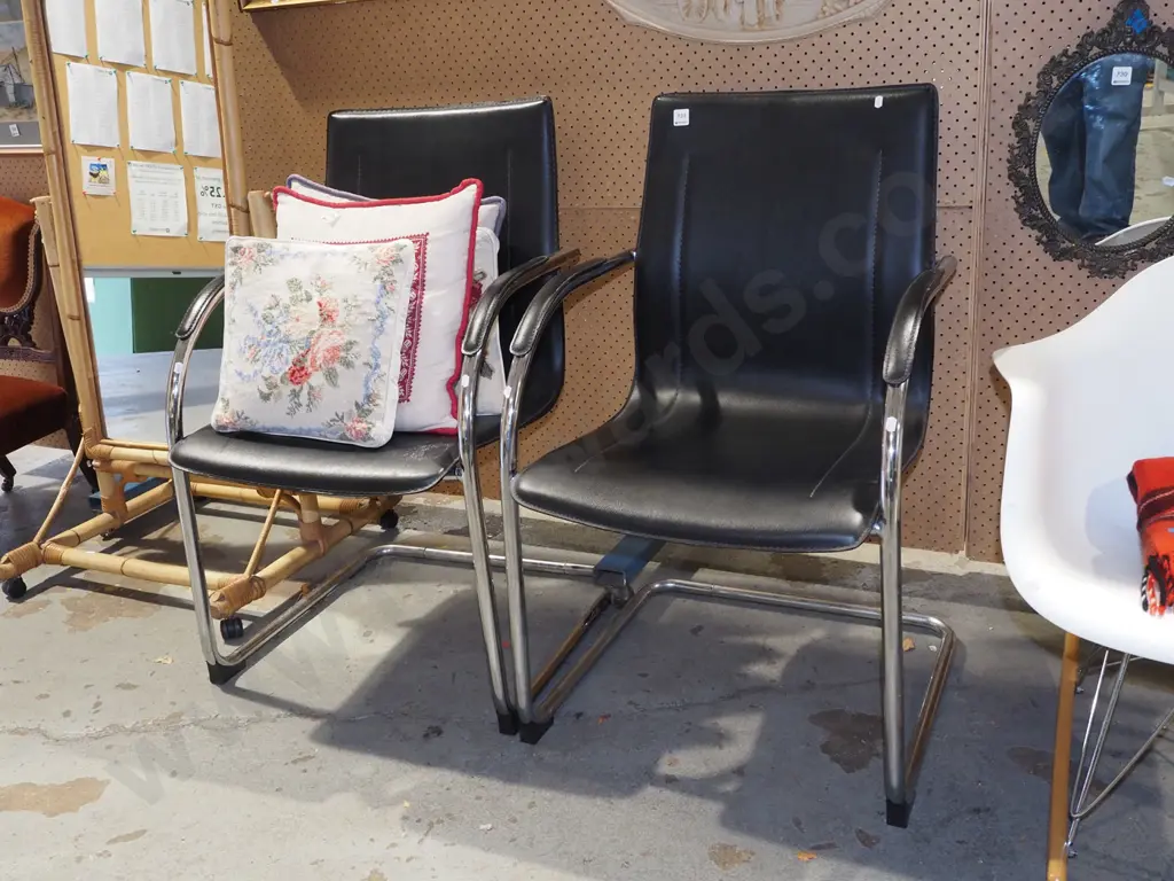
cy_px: 440
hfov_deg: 56.8
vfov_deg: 44.2
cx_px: 587
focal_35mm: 32
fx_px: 1085
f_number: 5.6
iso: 1600
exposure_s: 1/60
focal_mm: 16
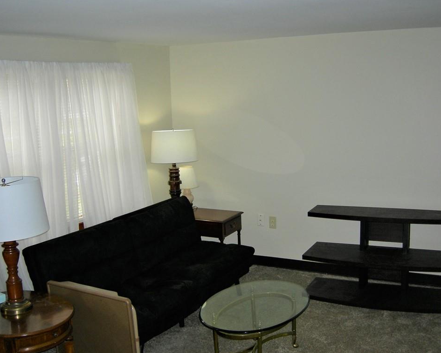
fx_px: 496
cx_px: 229
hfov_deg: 47.9
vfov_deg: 39.2
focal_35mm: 38
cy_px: 177
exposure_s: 1/60.1
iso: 64
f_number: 2.7
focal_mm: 7.5
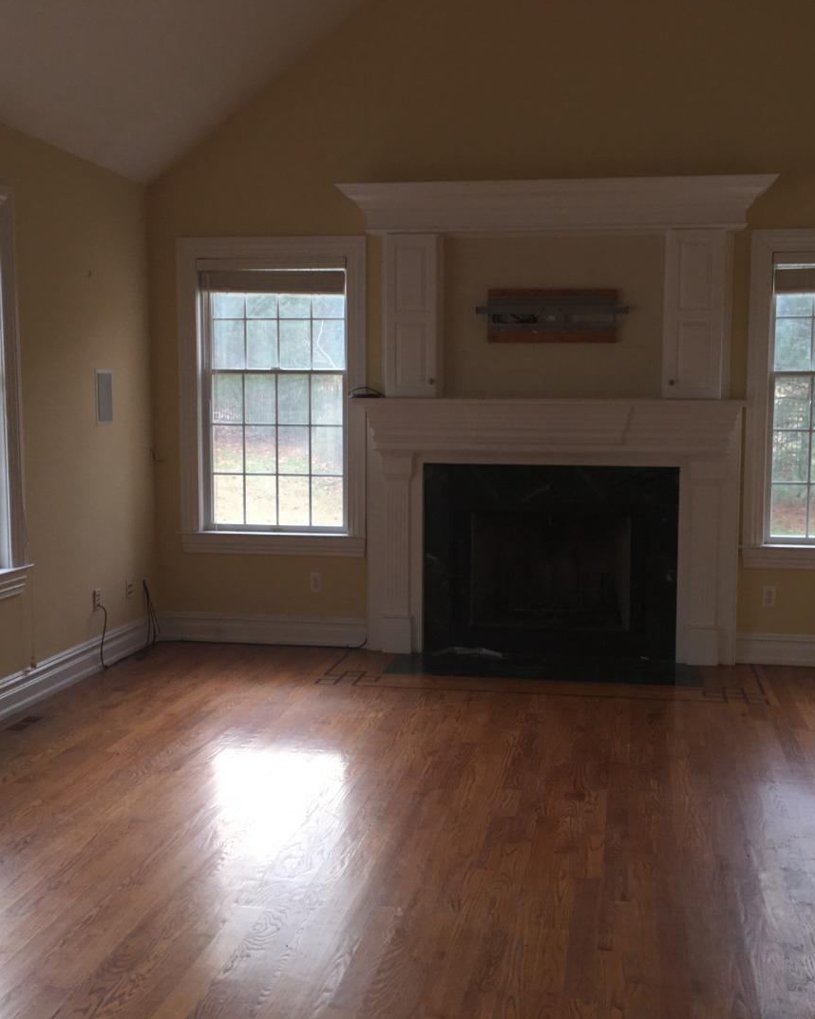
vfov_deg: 47.9
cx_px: 463
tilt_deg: -5.5
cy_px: 508
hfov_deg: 39.1
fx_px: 1146
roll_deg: +0.5
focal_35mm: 38
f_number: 2.2
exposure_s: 1/53
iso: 25
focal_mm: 4.15
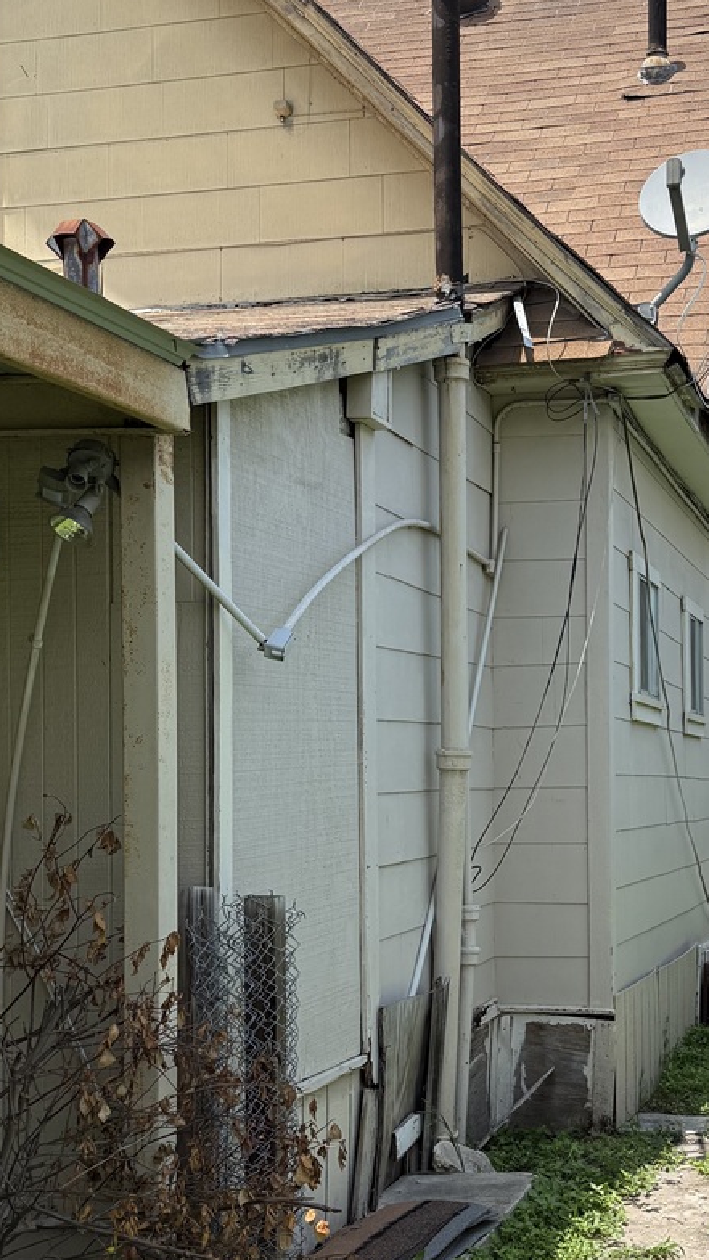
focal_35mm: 48
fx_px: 1604
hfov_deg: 24.6
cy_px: 789
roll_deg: +0.0
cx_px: 542
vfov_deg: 42.6
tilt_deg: +0.8
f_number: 1.78
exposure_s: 1/4975
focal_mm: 6.76
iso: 100
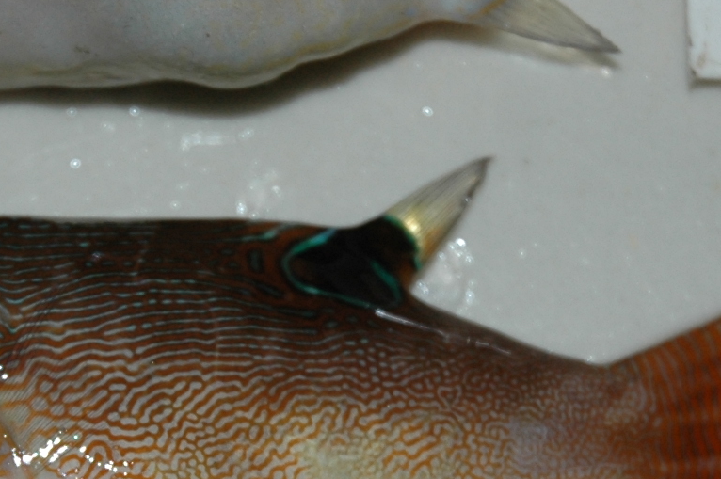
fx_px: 5422
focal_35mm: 271
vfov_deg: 5.1
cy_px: 381
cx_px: 202
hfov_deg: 7.6
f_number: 4.5
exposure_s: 1/60
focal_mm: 46
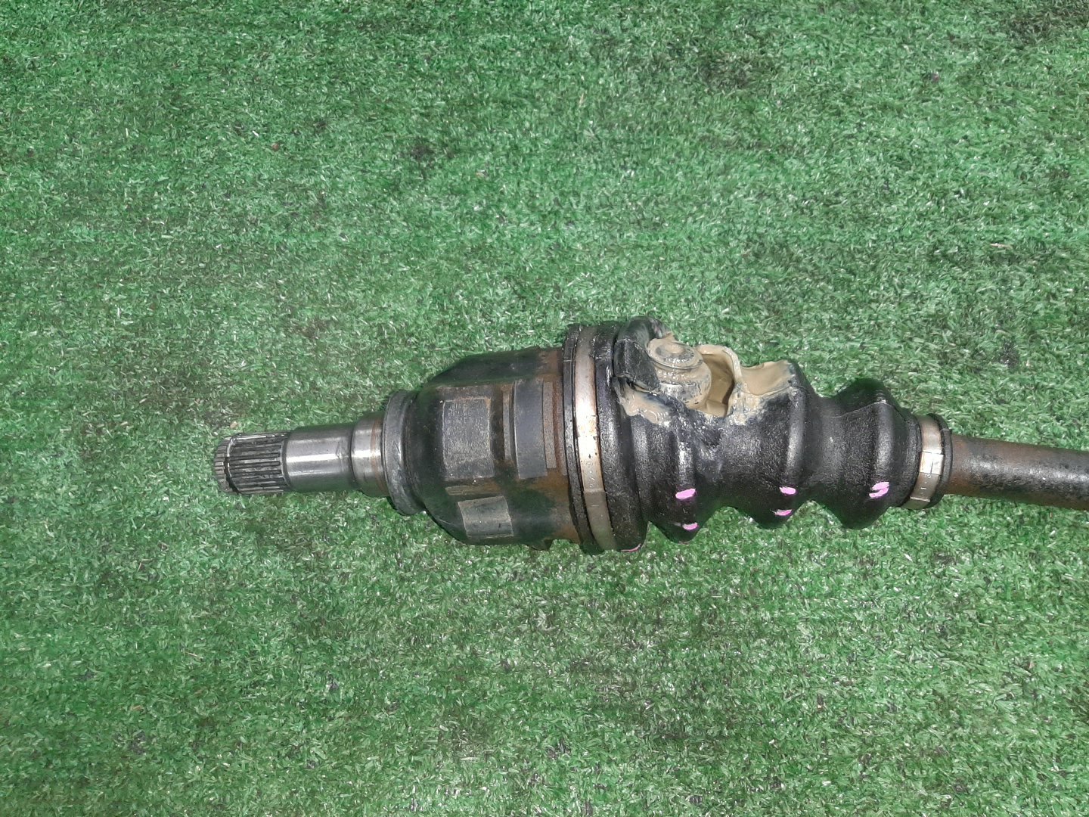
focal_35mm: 26
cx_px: 544
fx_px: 818
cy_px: 408
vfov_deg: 53.1
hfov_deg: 67.3
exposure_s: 1/25
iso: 197
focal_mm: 3.93
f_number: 1.7
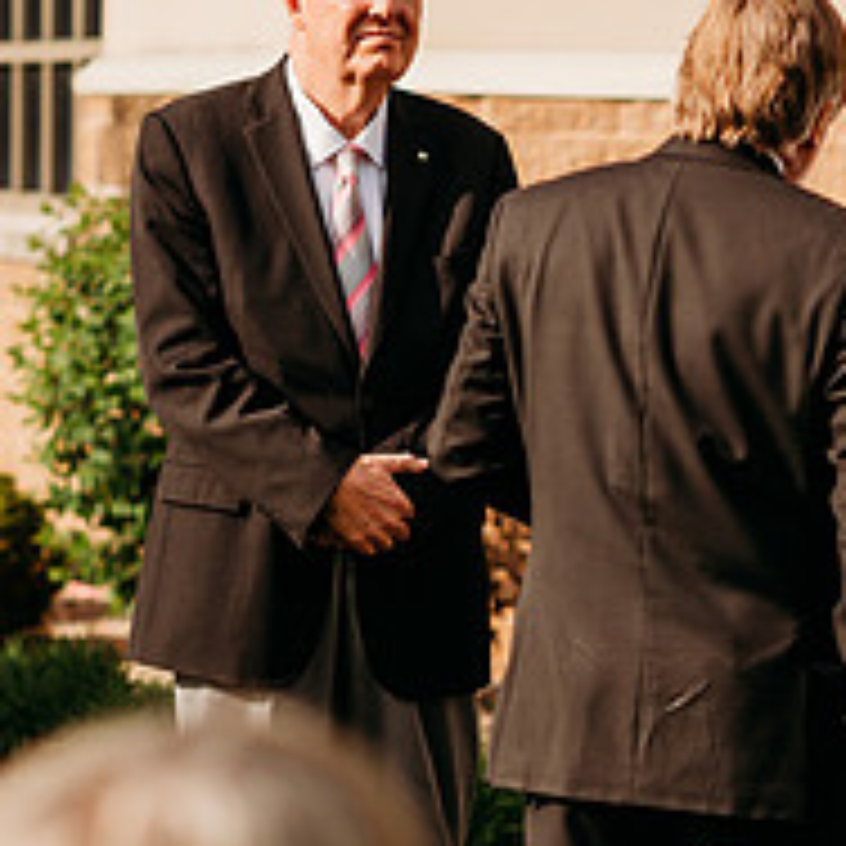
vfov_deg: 7.8
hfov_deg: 7.8
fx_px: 6166
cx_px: 981
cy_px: 574
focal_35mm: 223
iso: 125
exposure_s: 1/4000
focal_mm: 85
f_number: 2.8
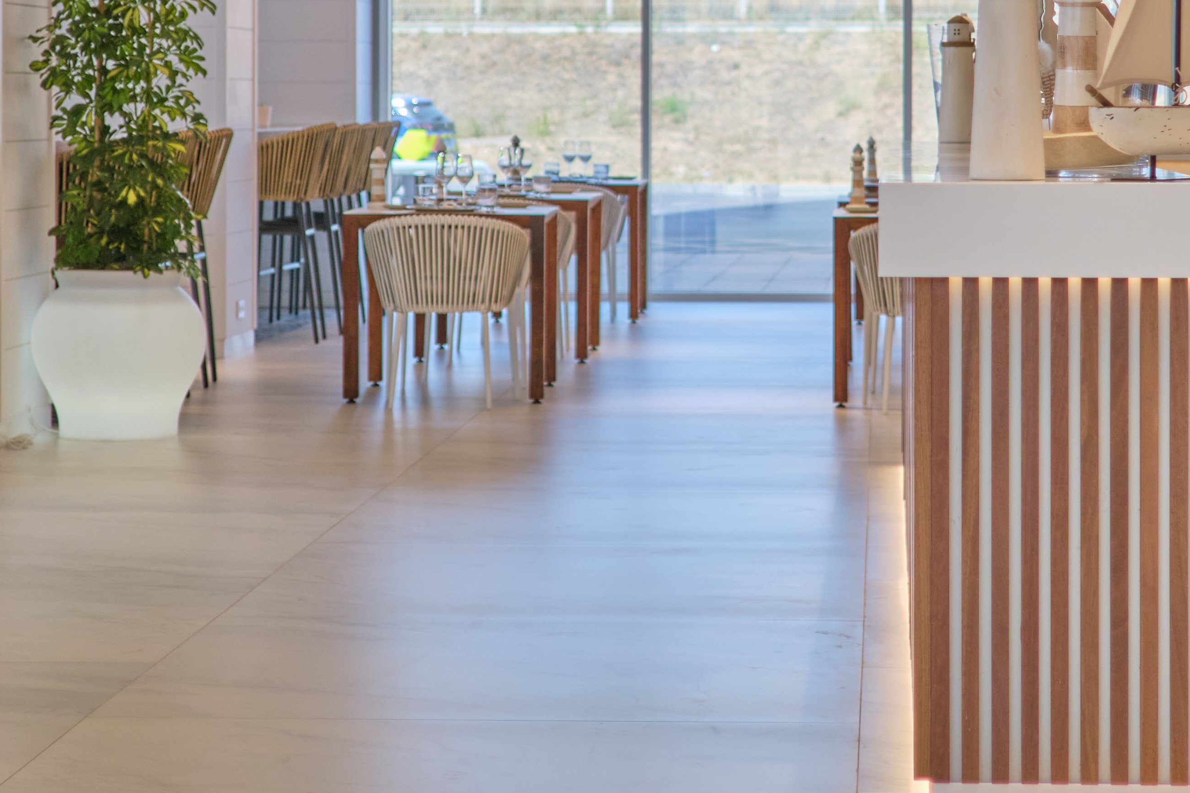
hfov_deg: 18.2
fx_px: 3702
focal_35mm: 112
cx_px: 873
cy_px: 76
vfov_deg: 12.1
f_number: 2
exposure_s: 1/500
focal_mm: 32
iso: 160
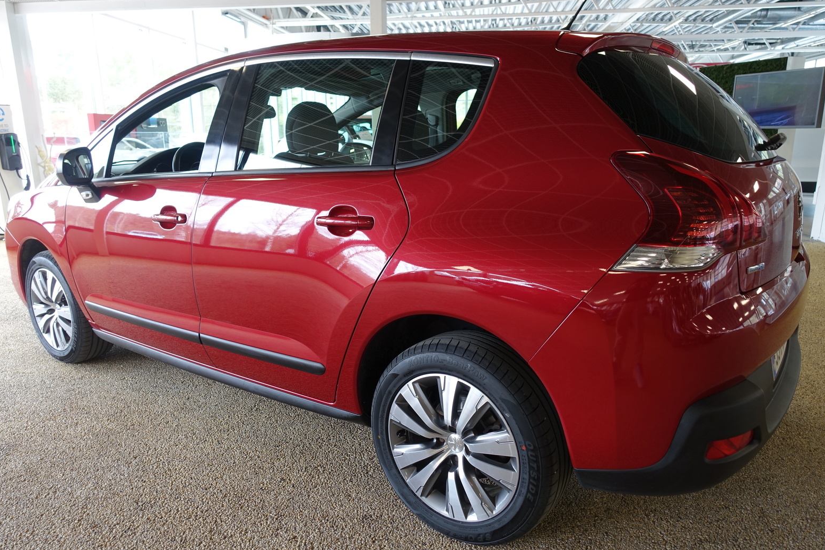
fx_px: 573
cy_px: 284
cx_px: 402
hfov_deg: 71.5
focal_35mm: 25
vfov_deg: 51.3
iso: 125
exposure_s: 1/40
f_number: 2.8
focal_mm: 8.8
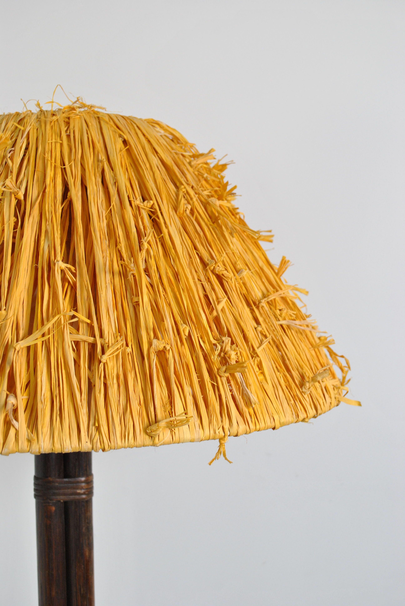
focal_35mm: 48
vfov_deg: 41.1
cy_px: 303
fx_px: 808
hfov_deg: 28.2
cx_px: 202
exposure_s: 1/30
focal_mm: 32
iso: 500
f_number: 6.3
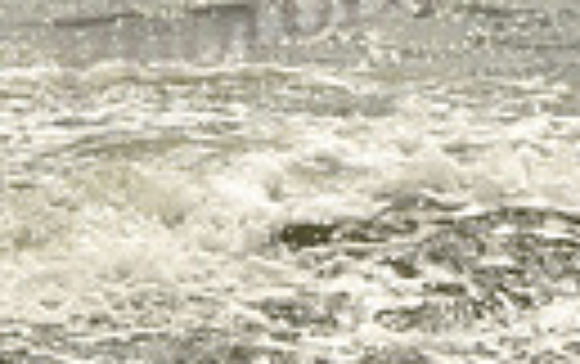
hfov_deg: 3.4
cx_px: -180
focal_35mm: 619
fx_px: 9797
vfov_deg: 2.1
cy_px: -182
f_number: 10
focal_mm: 135
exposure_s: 1/1600
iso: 320
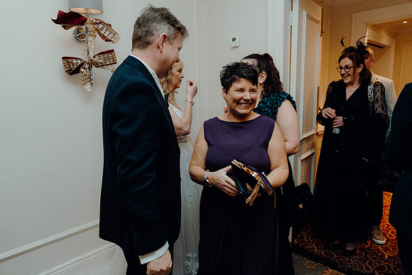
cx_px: 206
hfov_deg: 73.7
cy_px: 138
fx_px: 275
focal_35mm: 24
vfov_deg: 53.2
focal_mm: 24
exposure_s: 1/200
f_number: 3.5
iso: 2500
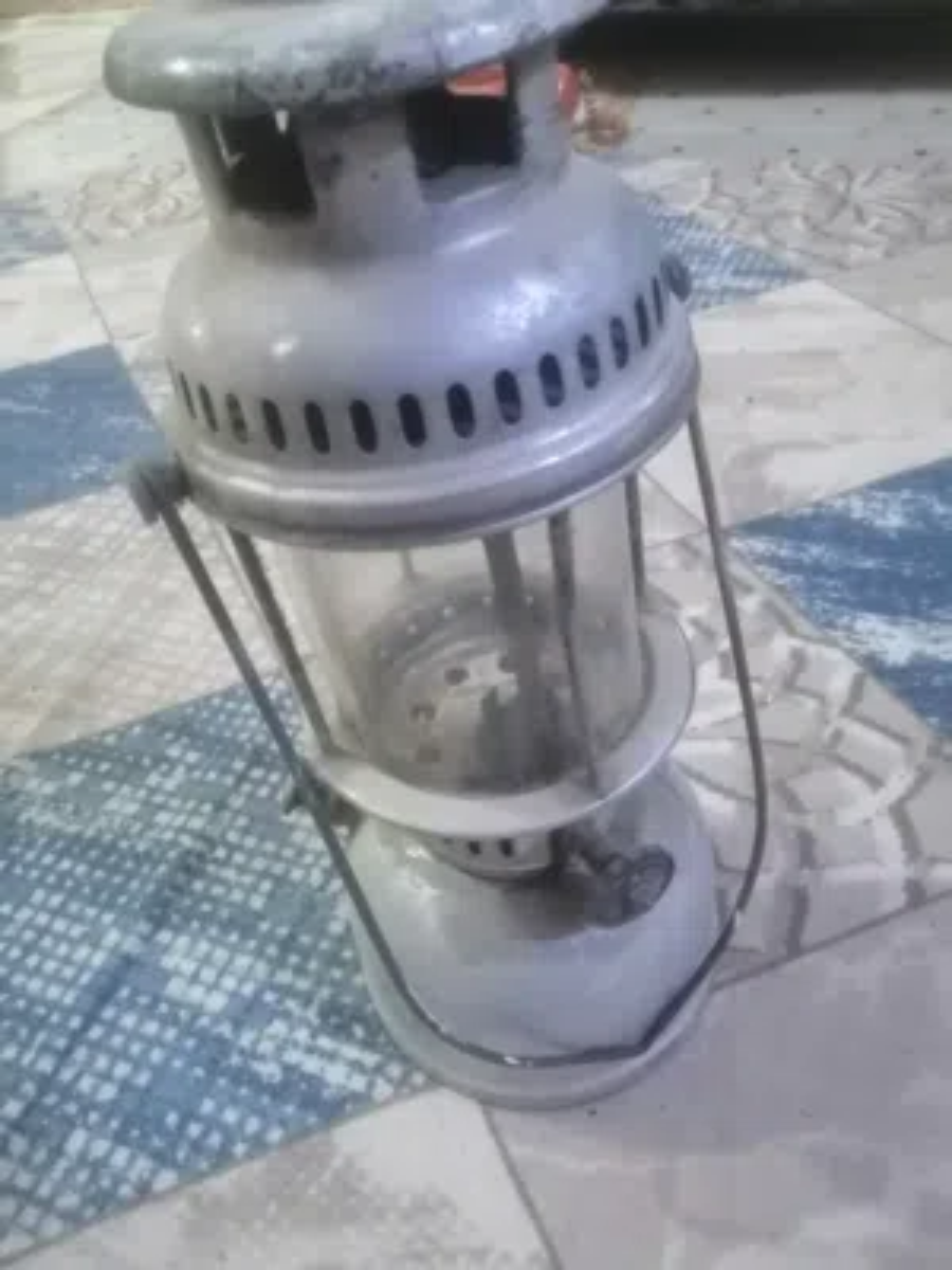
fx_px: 953
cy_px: 635
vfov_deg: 67.3
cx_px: 476
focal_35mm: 26
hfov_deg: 53.1
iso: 640
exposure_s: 1/20
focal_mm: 3.95
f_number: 1.8
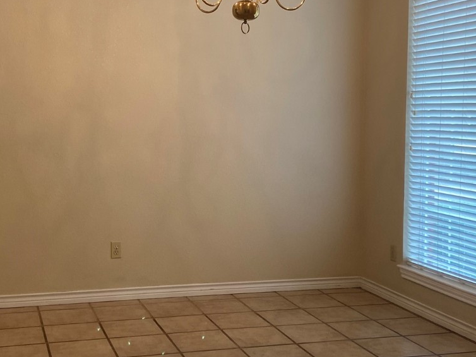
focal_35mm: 53
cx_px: 199
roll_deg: -0.6
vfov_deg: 27.5
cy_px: 154
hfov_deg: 36.1
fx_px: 729
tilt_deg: -0.7
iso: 125
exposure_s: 1/120
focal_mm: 4.25
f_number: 1.8
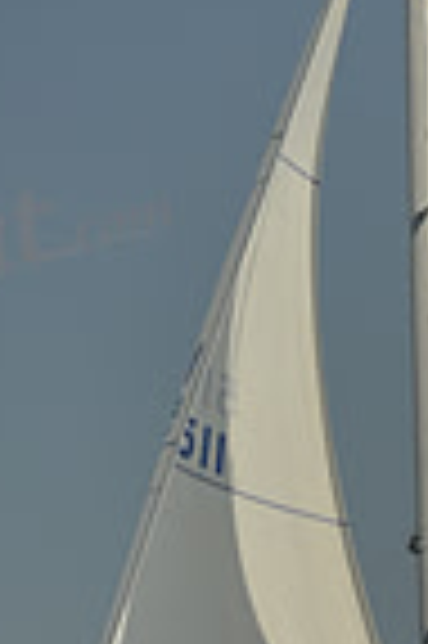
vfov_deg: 7.3
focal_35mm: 284
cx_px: 408
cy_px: 450
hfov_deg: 4.8
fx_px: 5077
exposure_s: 1/1000
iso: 280
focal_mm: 70
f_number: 8
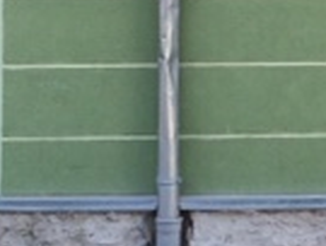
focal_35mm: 137
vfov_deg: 10.7
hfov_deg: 13.6
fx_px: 1294
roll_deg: +0.4
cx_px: 481
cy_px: -48
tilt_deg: +0.6
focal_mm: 4.15
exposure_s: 1/348
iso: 32
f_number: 2.2
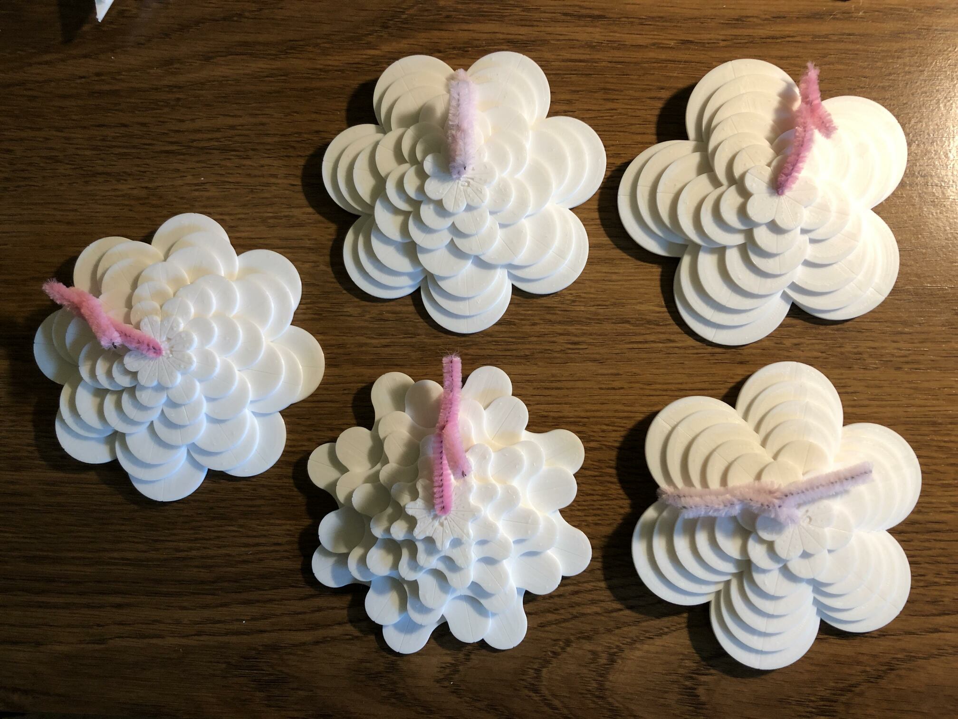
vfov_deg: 49.7
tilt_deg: -83.7
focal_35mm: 28
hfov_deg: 63.4
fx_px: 775
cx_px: 479
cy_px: 360
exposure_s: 1/15
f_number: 1.8
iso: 40
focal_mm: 3.99
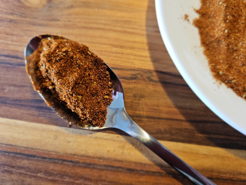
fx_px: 163
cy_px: 92
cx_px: 123
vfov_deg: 58.9
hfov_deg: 73.9
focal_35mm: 23
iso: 125
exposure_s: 1/52
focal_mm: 6.3
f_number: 1.7
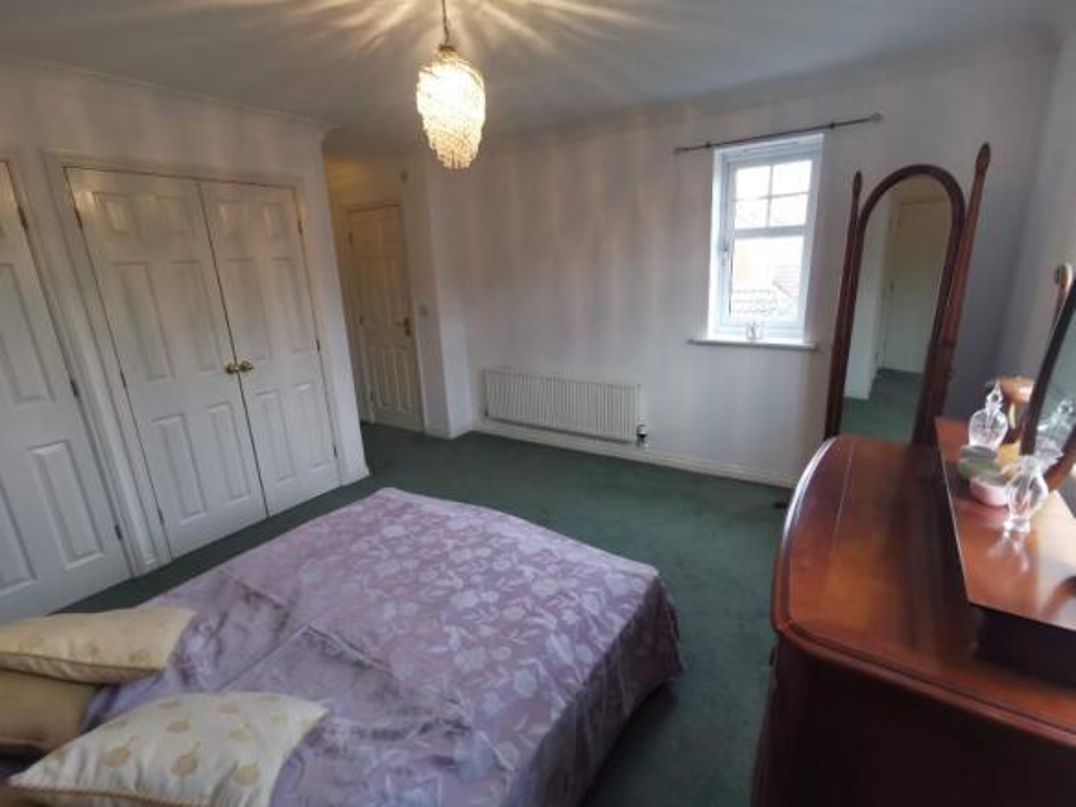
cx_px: 538
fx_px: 528
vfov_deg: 74.7
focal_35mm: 17
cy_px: 404
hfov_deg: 91.0
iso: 160
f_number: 2.2
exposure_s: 1/33.3
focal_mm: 2.26
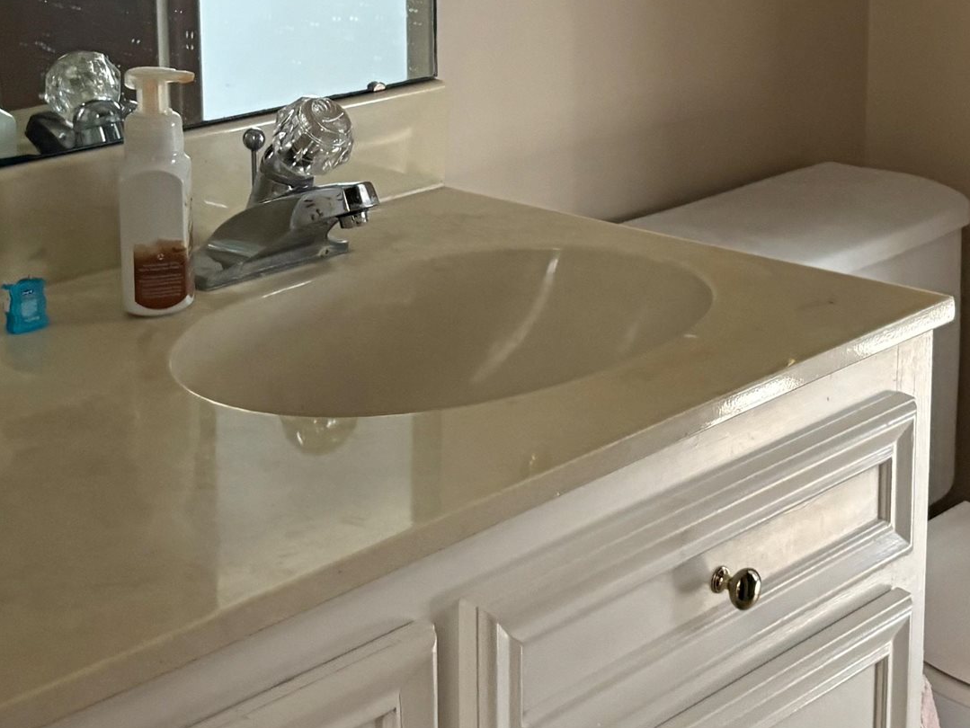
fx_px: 2074
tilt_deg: -7.6
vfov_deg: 19.6
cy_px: 93
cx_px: 589
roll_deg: +1.1
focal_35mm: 74
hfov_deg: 26.3
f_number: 1.6
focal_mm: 5.96
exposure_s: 1/40
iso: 400
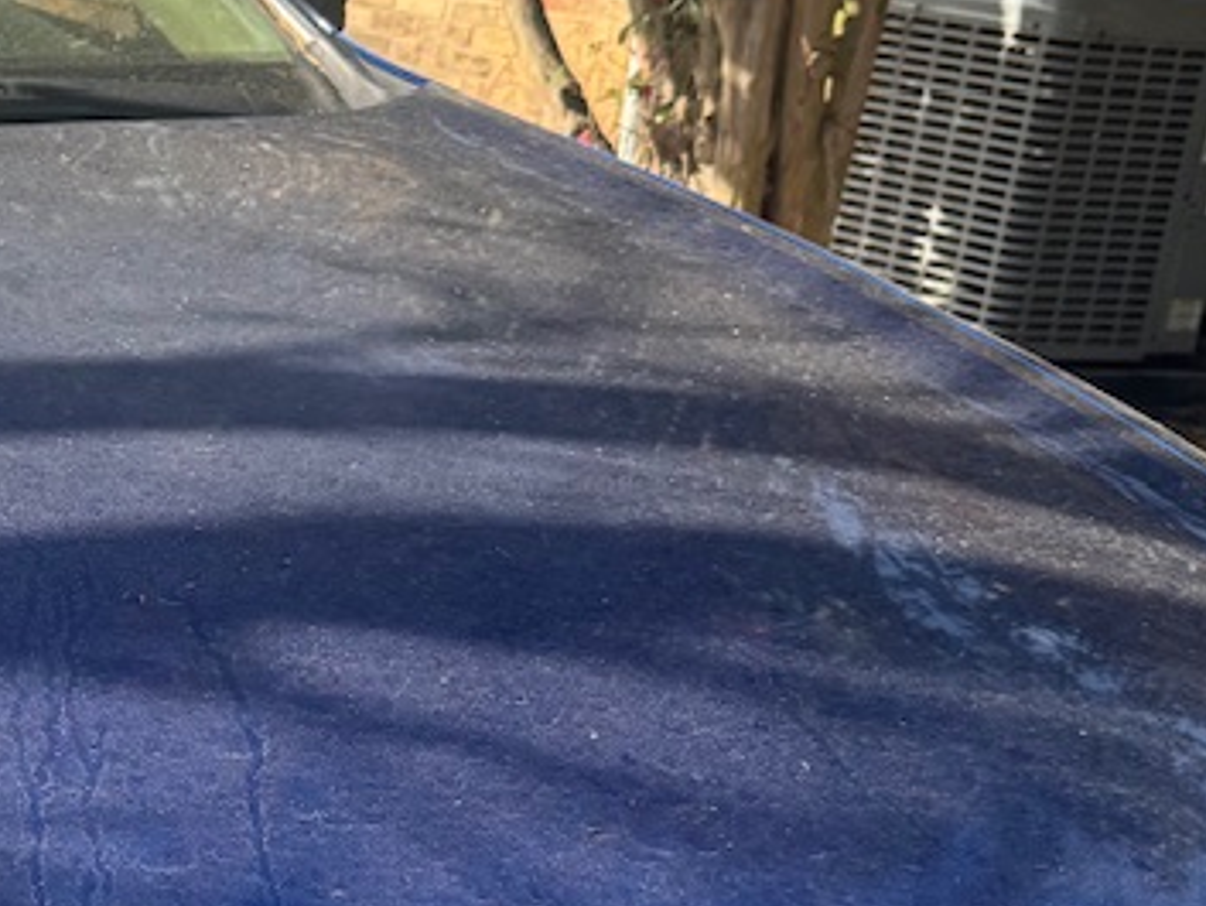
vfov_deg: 17.0
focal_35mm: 87
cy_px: 571
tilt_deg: -17.3
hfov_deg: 20.8
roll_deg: -4.8
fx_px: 3032
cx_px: -297
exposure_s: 1/1395
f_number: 1.78
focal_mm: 6.76
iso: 80
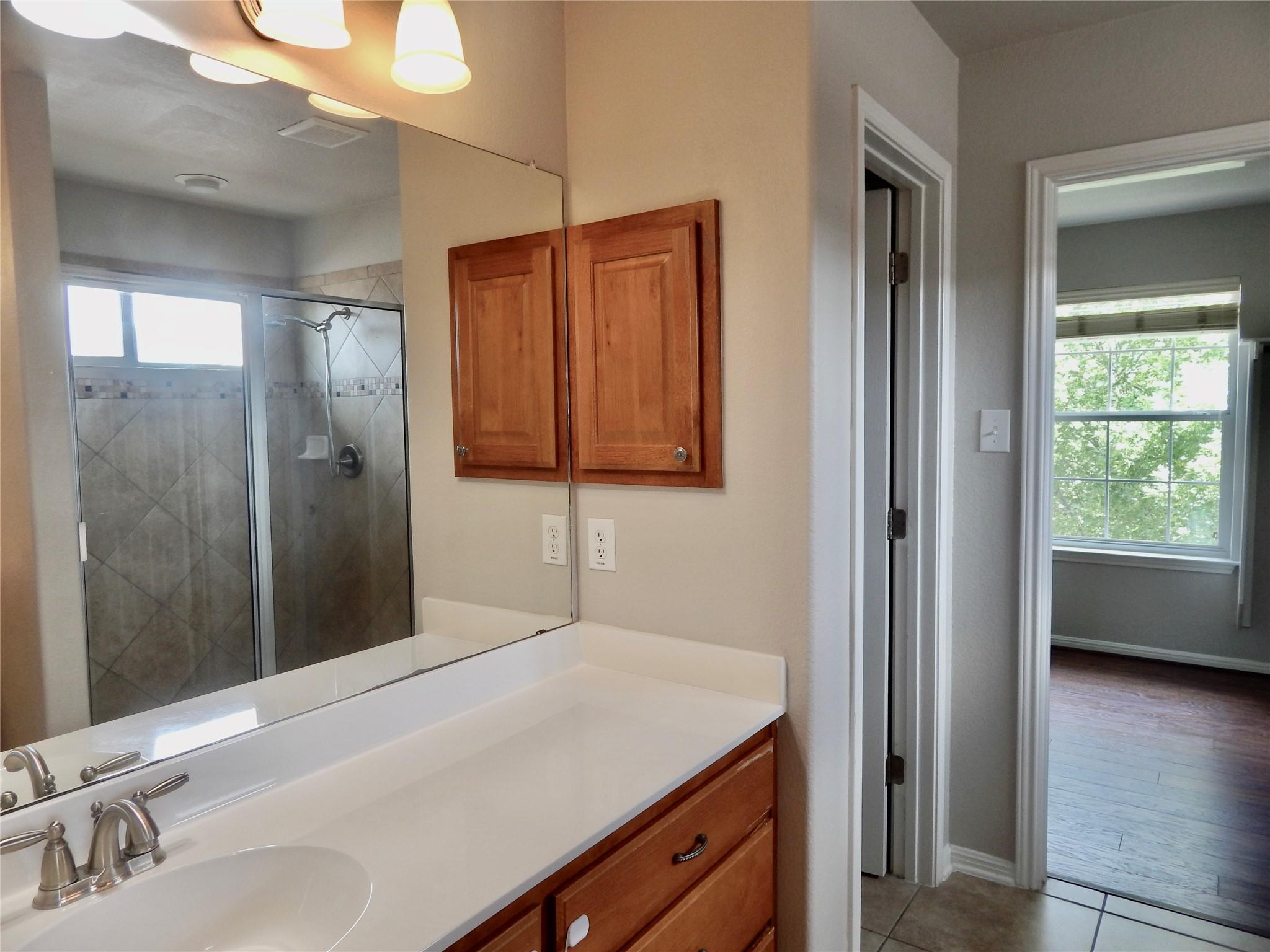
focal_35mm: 23
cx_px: 635
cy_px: 476
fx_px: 844
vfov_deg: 58.9
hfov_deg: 73.9
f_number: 3
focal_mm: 4
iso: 125
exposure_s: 1/30
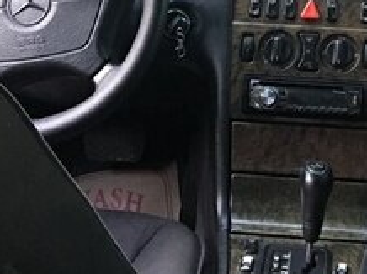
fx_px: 932
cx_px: 281
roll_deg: +0.6
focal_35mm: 88
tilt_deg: -11.2
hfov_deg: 22.1
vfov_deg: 16.0
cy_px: -71
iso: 100
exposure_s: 1/8
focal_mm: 4.15
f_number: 2.2
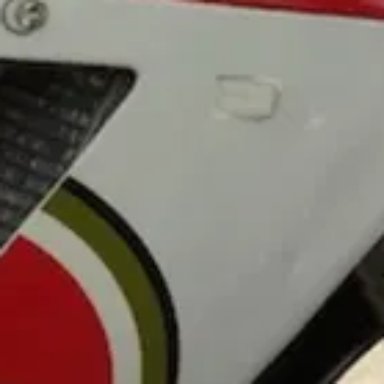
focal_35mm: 221
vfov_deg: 7.7
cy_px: -329
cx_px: 1166
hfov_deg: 7.1
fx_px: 2774
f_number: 2.2
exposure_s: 1/628
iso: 32
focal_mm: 4.15
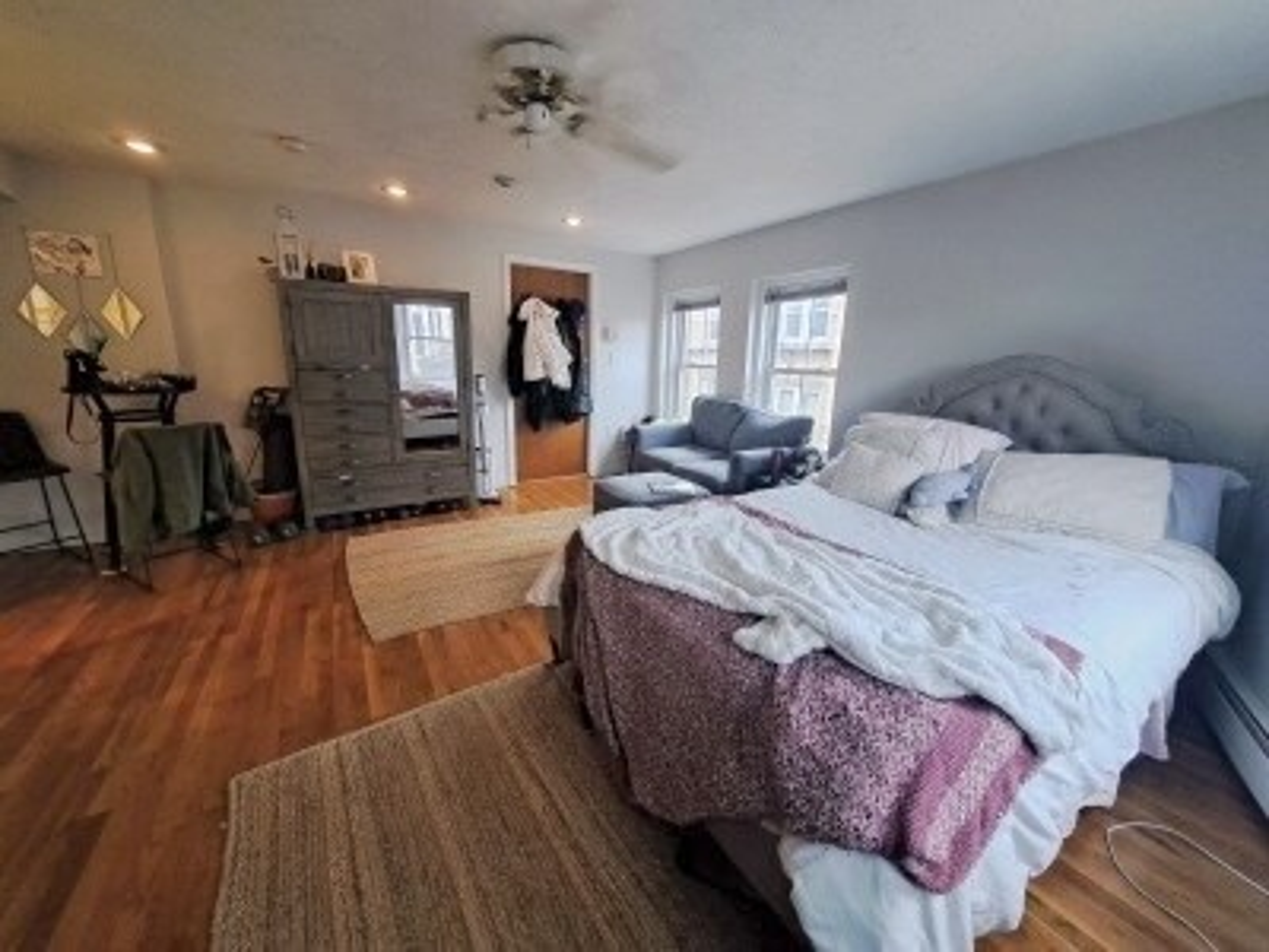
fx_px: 477
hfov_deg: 106.2
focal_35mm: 13
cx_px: 634
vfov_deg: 89.9
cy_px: 476
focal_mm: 1.74
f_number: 2.2
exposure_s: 1/40
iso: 160
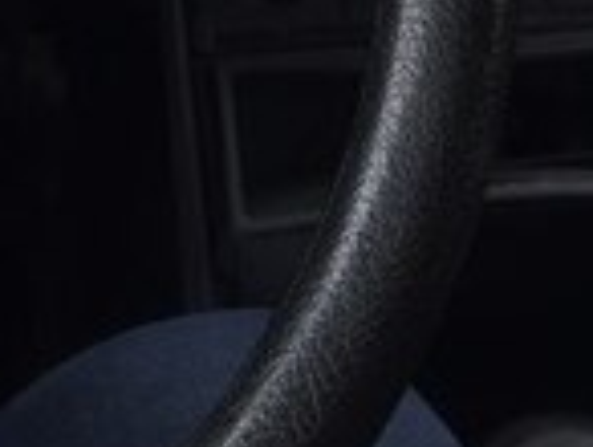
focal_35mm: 131
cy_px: -469
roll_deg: -1.7
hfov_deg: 14.7
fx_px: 2248
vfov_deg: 10.4
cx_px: -61
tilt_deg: -18.3
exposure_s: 1/100
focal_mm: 4.15
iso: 32
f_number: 2.2
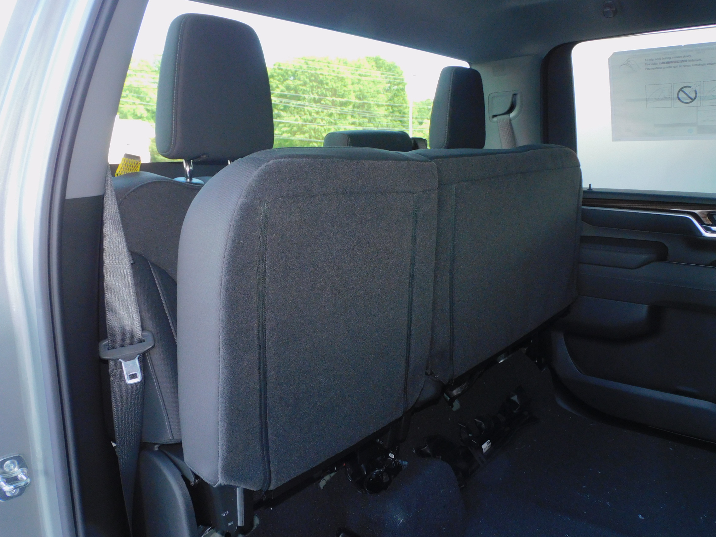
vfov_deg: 46.8
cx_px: 358
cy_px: 268
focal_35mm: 30
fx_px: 621
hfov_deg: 60.0
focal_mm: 5.4
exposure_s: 1/30
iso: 200
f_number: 3.5
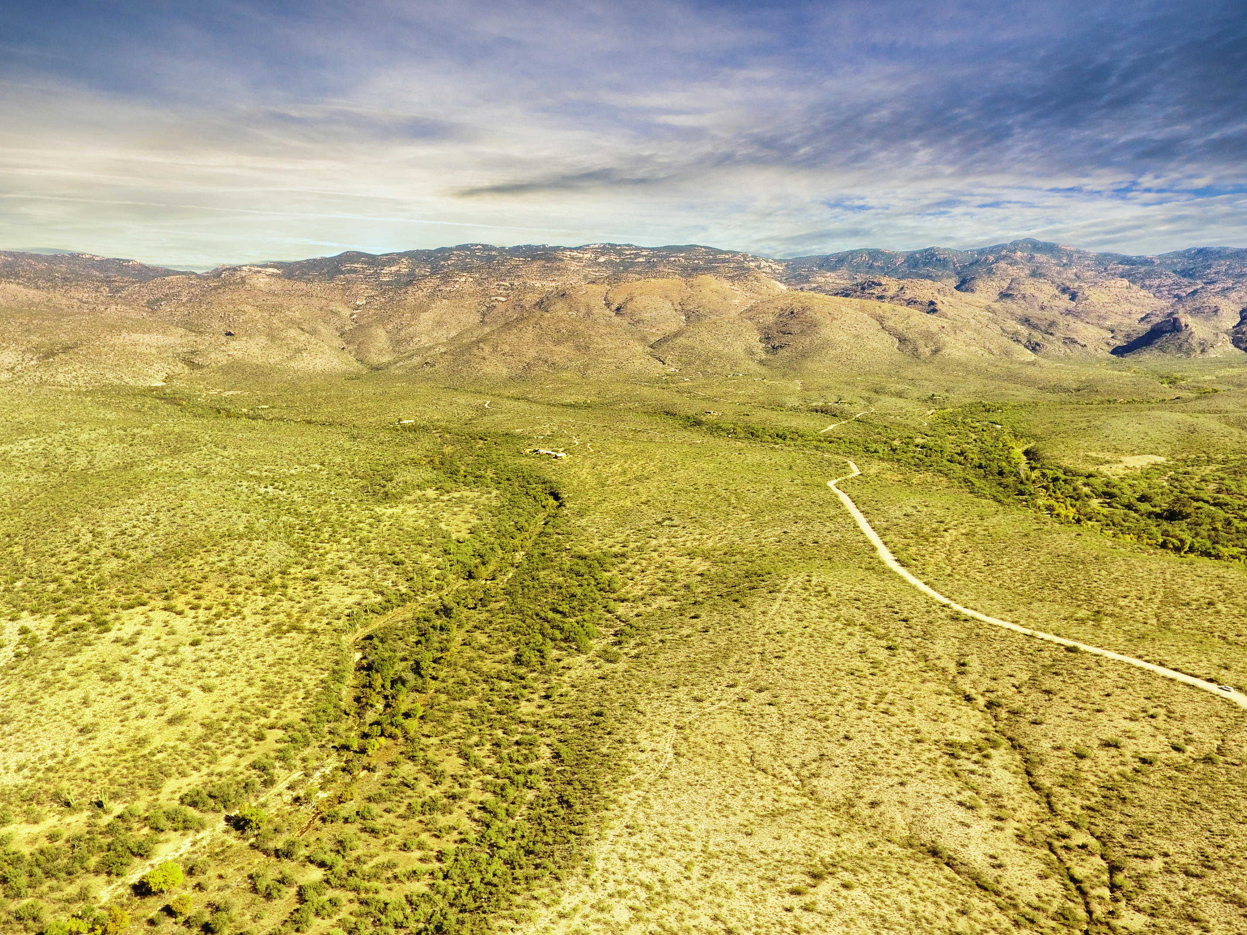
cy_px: 473
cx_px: 616
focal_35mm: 21
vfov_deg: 63.4
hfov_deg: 79.0
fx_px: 757
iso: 100
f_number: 2.8
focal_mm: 3.61
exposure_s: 1/876
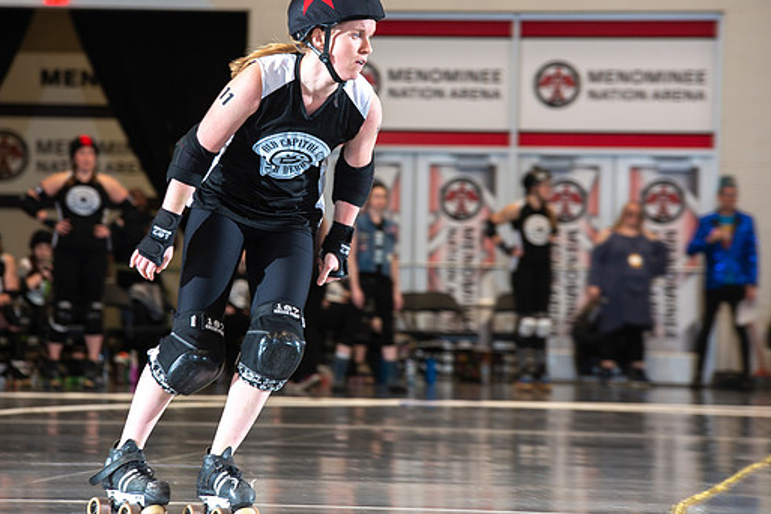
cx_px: 358
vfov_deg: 6.1
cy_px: 225
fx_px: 4840
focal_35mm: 226
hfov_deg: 9.1
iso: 500
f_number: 5.6
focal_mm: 200
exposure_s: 1/160
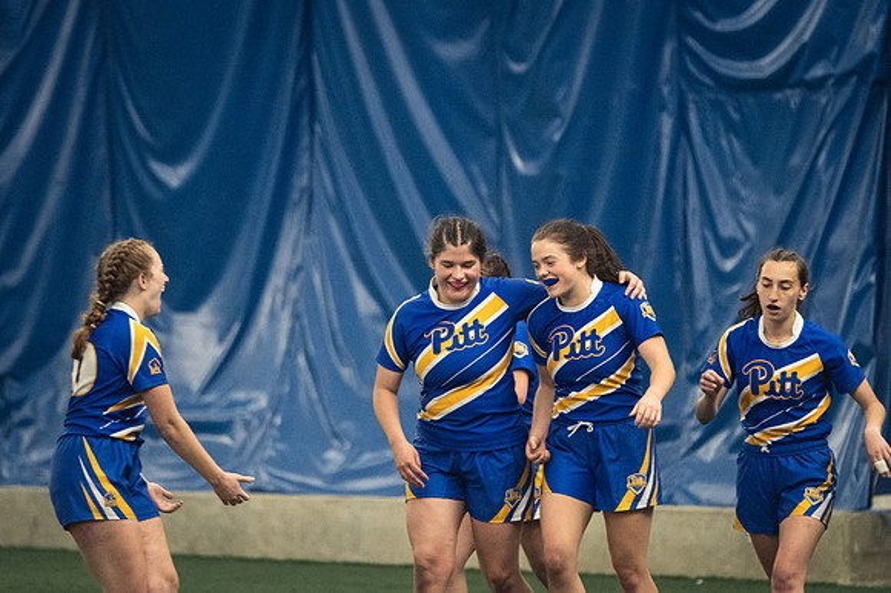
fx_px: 7420
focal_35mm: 300
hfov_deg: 6.9
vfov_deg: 4.6
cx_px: 446
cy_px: 296
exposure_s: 1/500
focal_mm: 200
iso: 9000
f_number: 2.8
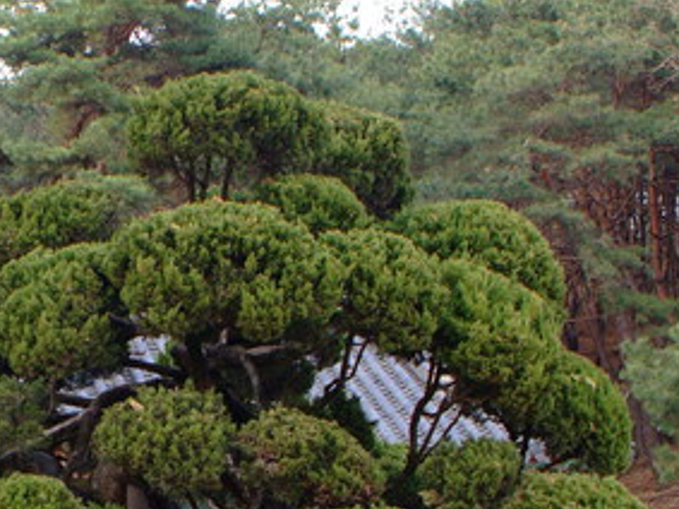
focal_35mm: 100
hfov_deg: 19.4
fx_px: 1961
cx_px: 126
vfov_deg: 14.5
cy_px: 538
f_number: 4.8
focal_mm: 28
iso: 200
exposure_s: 1/90
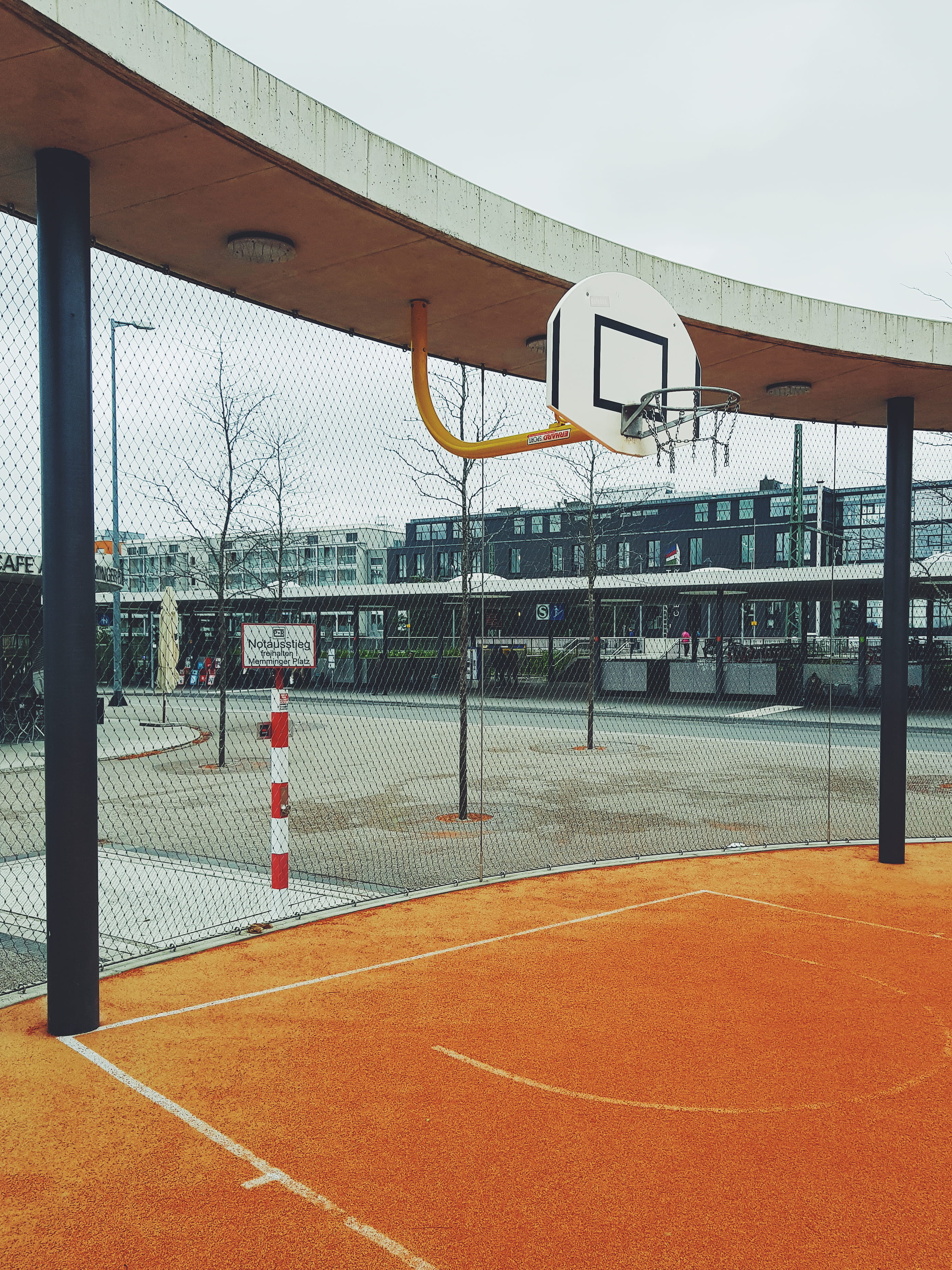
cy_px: 635
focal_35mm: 26
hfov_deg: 53.1
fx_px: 953
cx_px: 476
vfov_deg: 67.3
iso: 40
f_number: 1.7
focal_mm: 4.2
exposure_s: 1/472
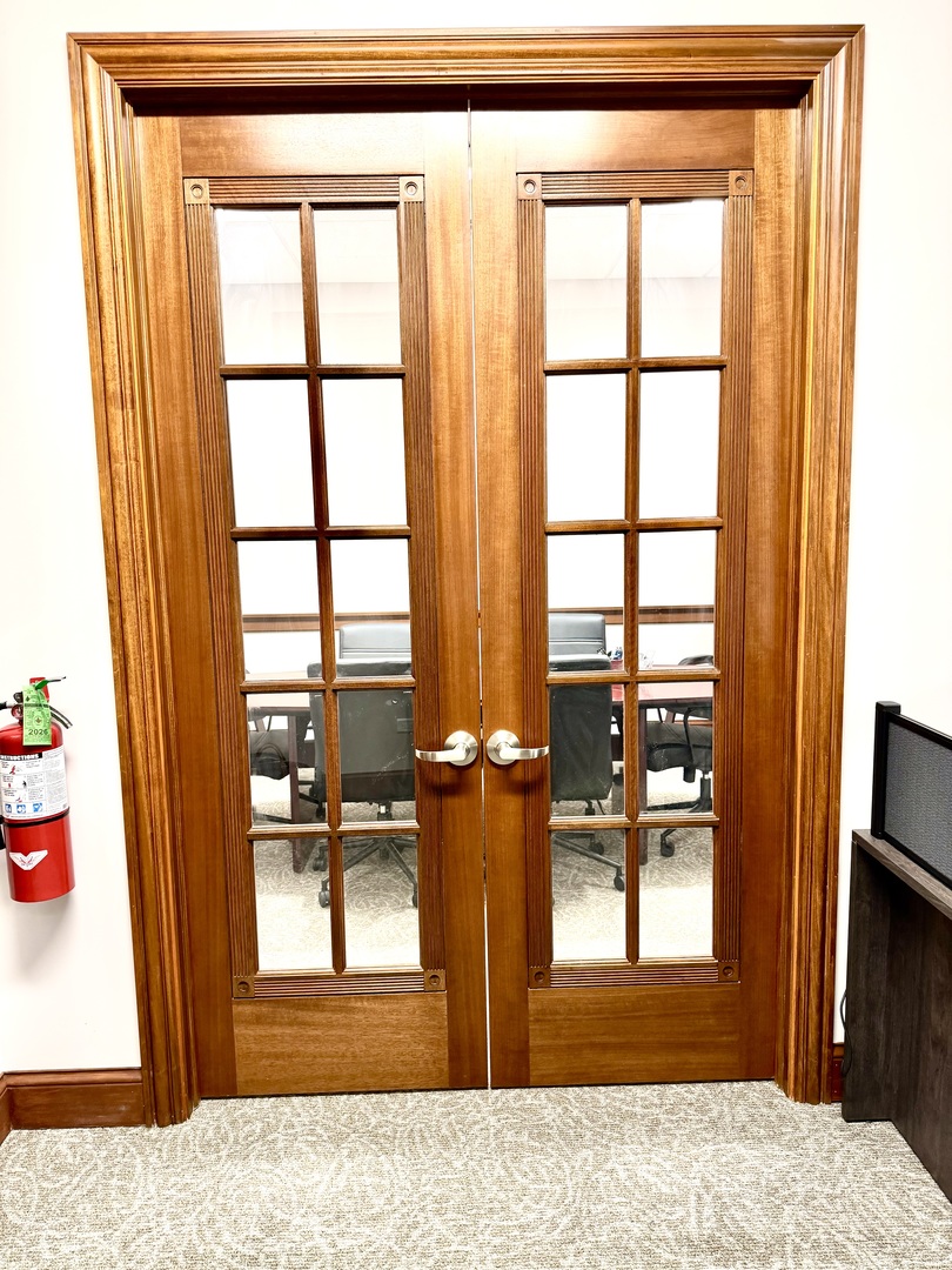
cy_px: 635
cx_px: 476
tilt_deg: -8.2
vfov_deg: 71.6
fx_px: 880
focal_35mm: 24
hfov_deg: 56.8
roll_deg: +0.3
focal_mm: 6.76
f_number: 1.78
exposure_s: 1/60
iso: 160
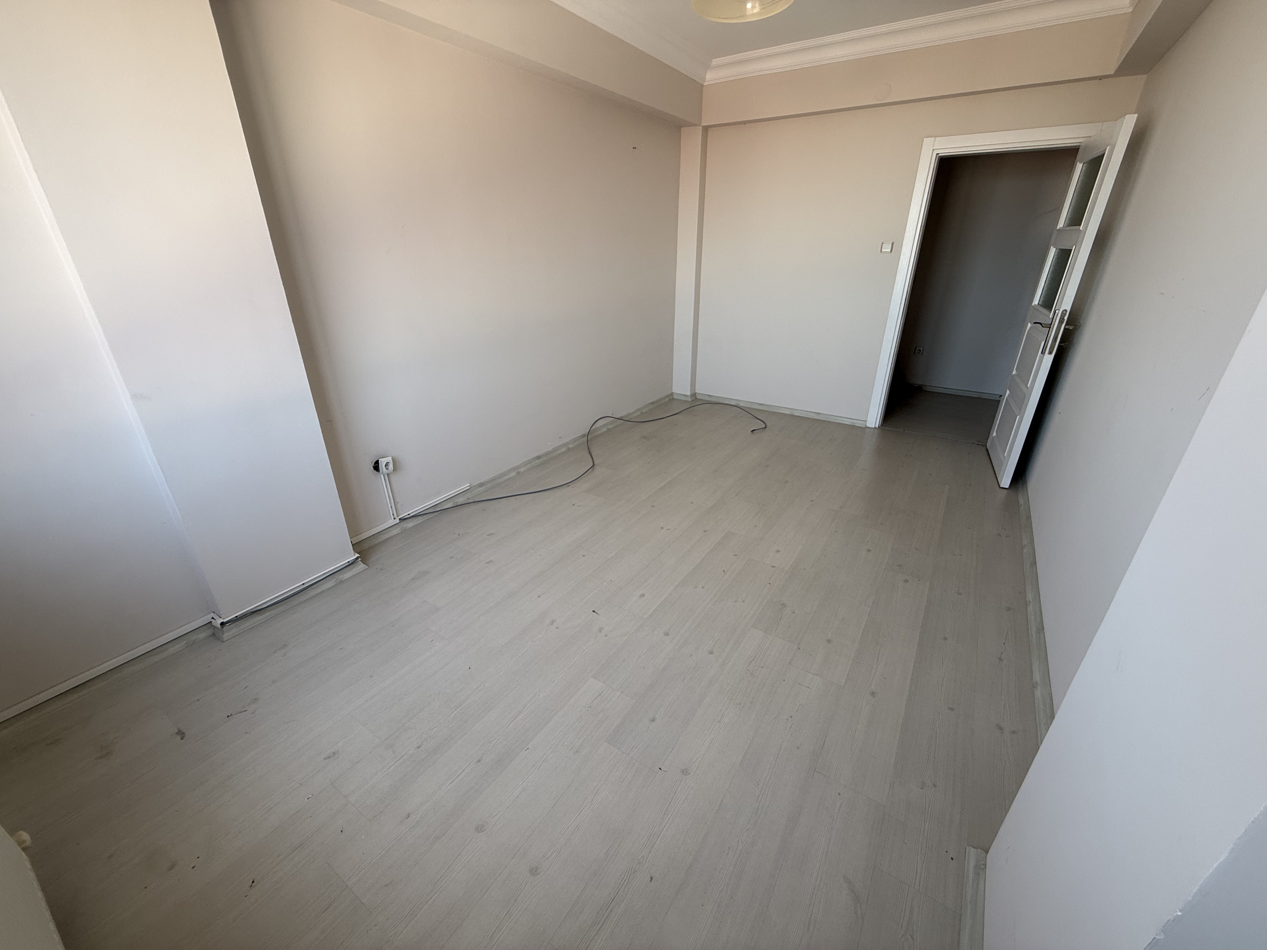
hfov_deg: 102.1
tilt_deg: -24.0
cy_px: 475
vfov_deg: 85.7
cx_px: 634
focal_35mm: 14
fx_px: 512
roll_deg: +0.1
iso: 64
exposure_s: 1/99
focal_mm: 2.22
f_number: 2.2
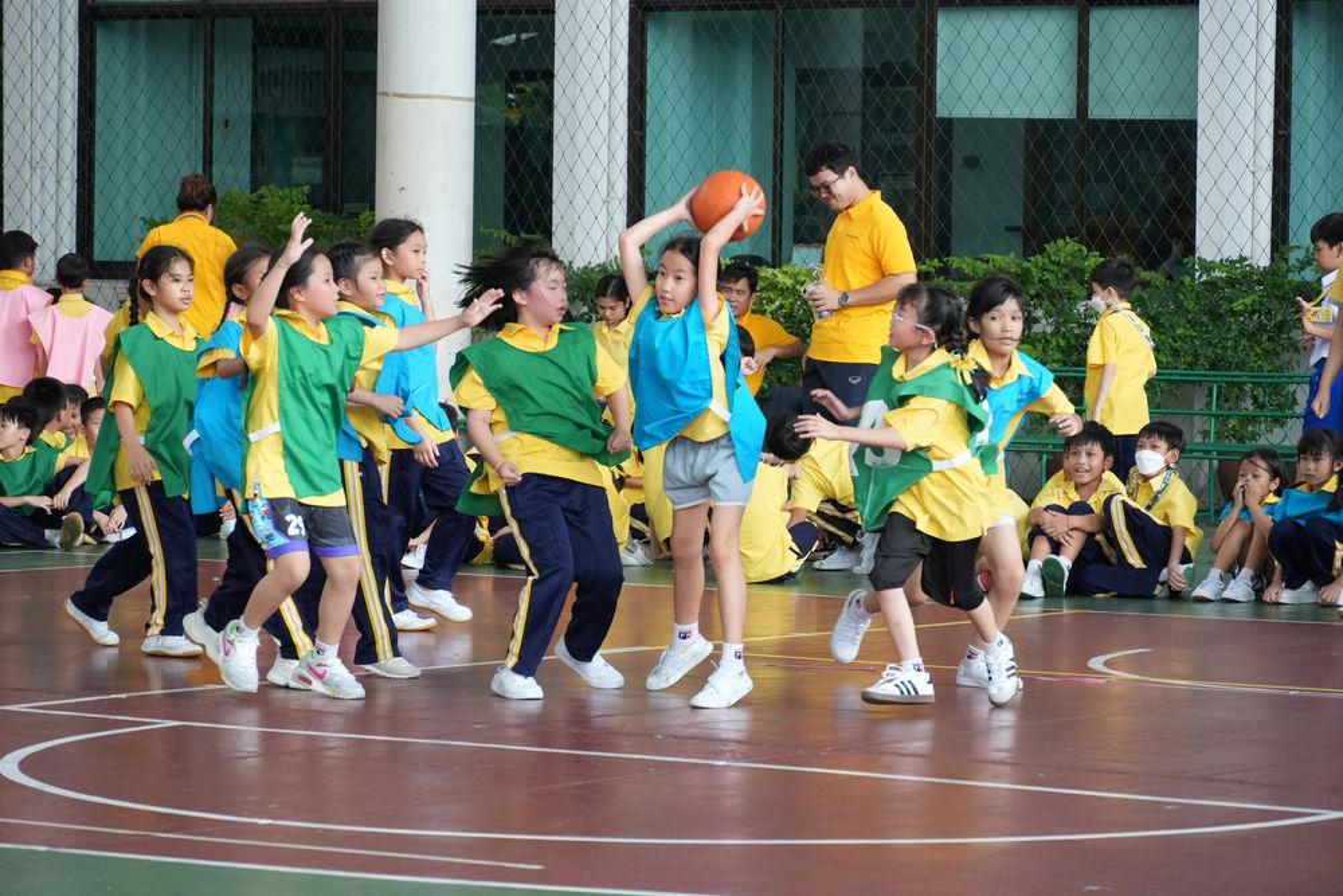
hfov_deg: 14.2
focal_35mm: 144
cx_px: 672
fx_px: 5372
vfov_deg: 9.5
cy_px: 448
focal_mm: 96
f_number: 5.6
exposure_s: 1/500
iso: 2000
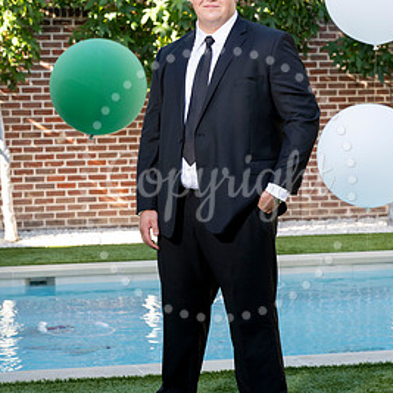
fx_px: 1490
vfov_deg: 15.0
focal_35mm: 116
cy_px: 183
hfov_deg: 15.0
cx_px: 218
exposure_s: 1/200
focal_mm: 81
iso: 400
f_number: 5.6
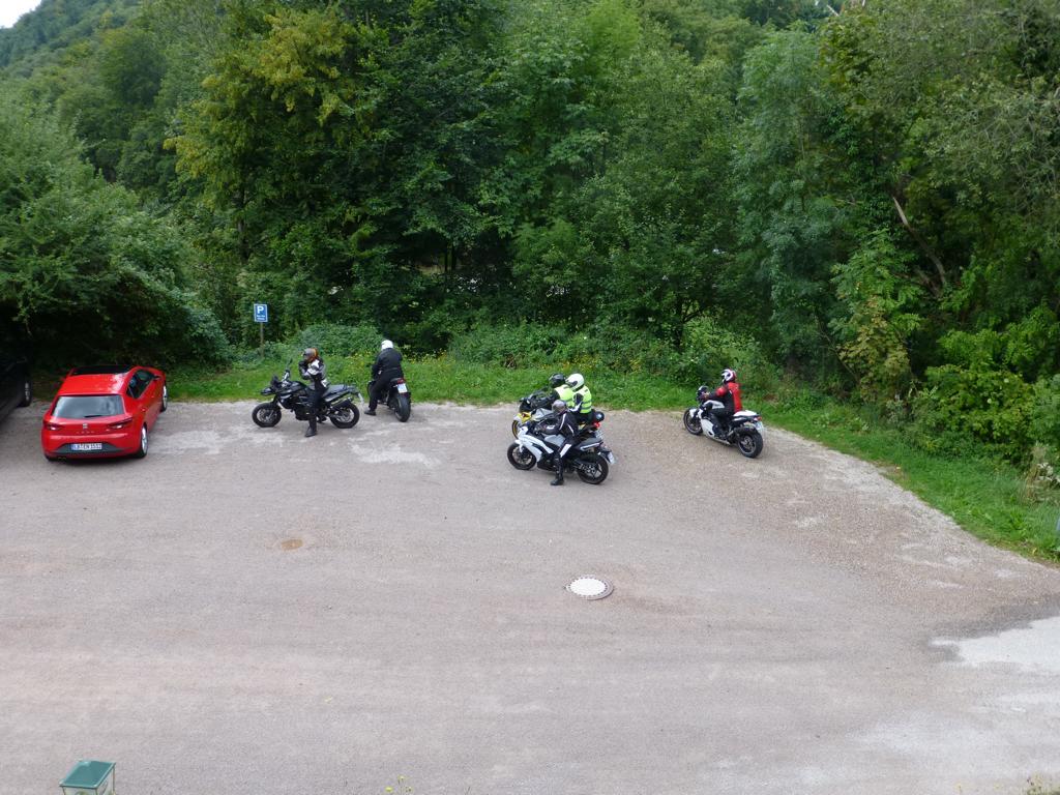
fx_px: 919
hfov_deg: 60.0
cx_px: 530
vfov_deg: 46.8
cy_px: 398
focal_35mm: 30
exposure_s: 1/250
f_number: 3.6
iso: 100
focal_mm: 5.4
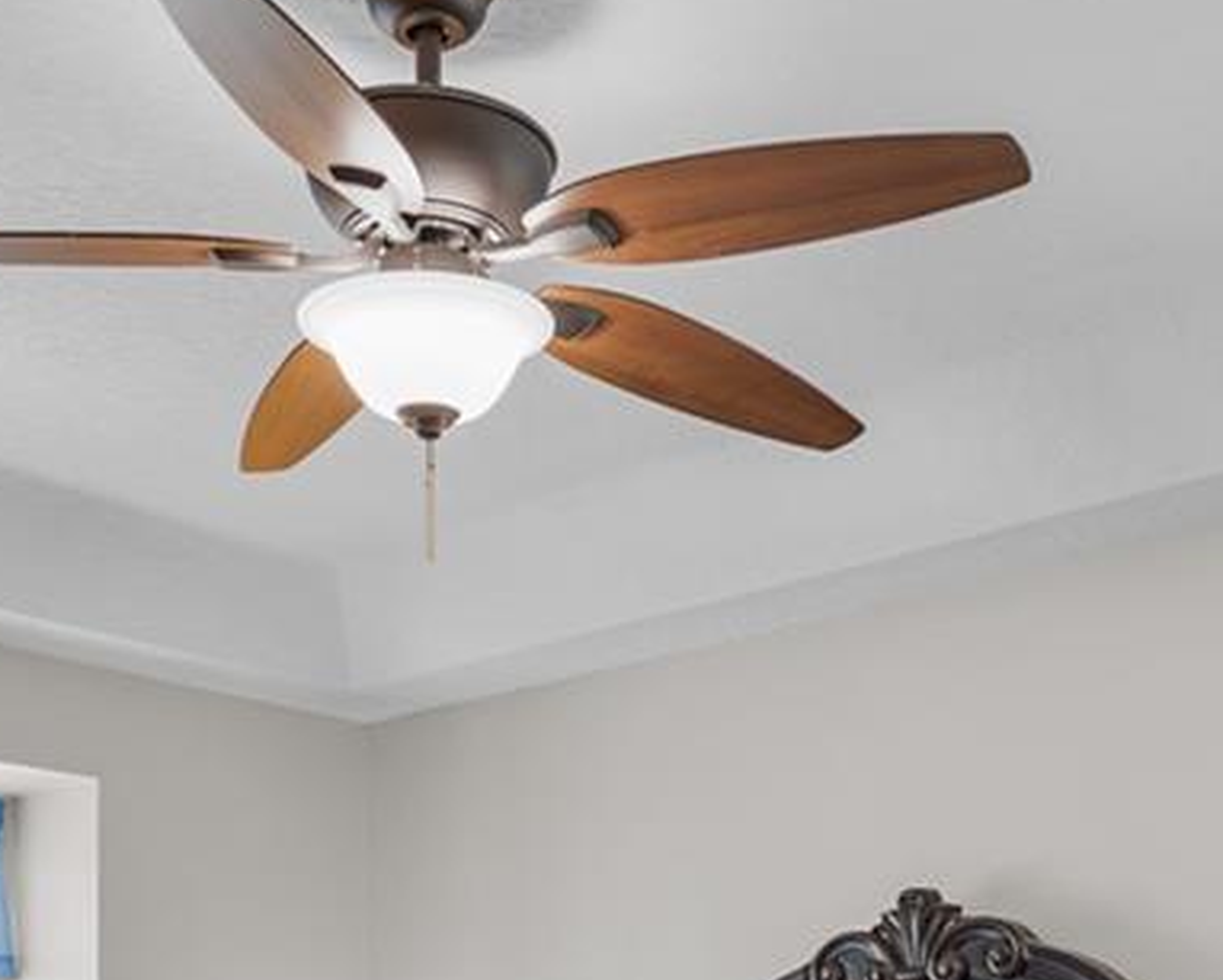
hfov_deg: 34.1
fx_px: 1992
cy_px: 1505
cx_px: 669
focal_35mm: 55
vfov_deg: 22.3
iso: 100
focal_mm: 14
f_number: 4
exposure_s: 1/2
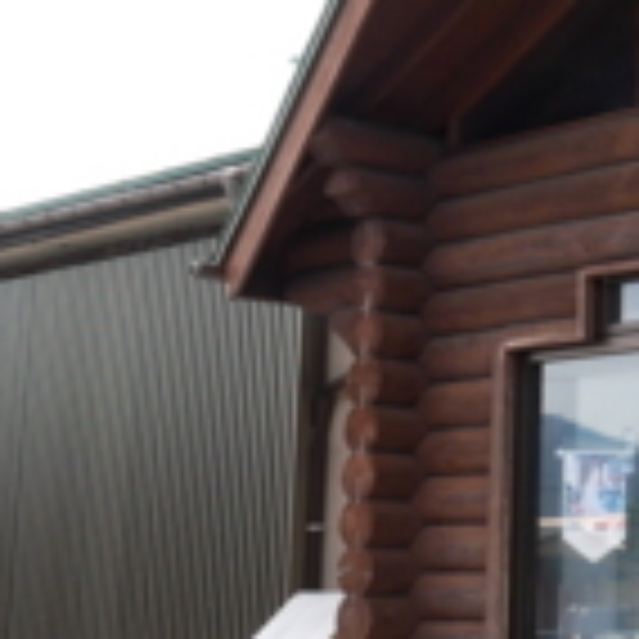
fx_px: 1880
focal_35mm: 90
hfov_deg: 17.8
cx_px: 868
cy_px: 160
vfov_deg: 19.2
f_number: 5.6
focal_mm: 12
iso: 200
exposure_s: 1/250
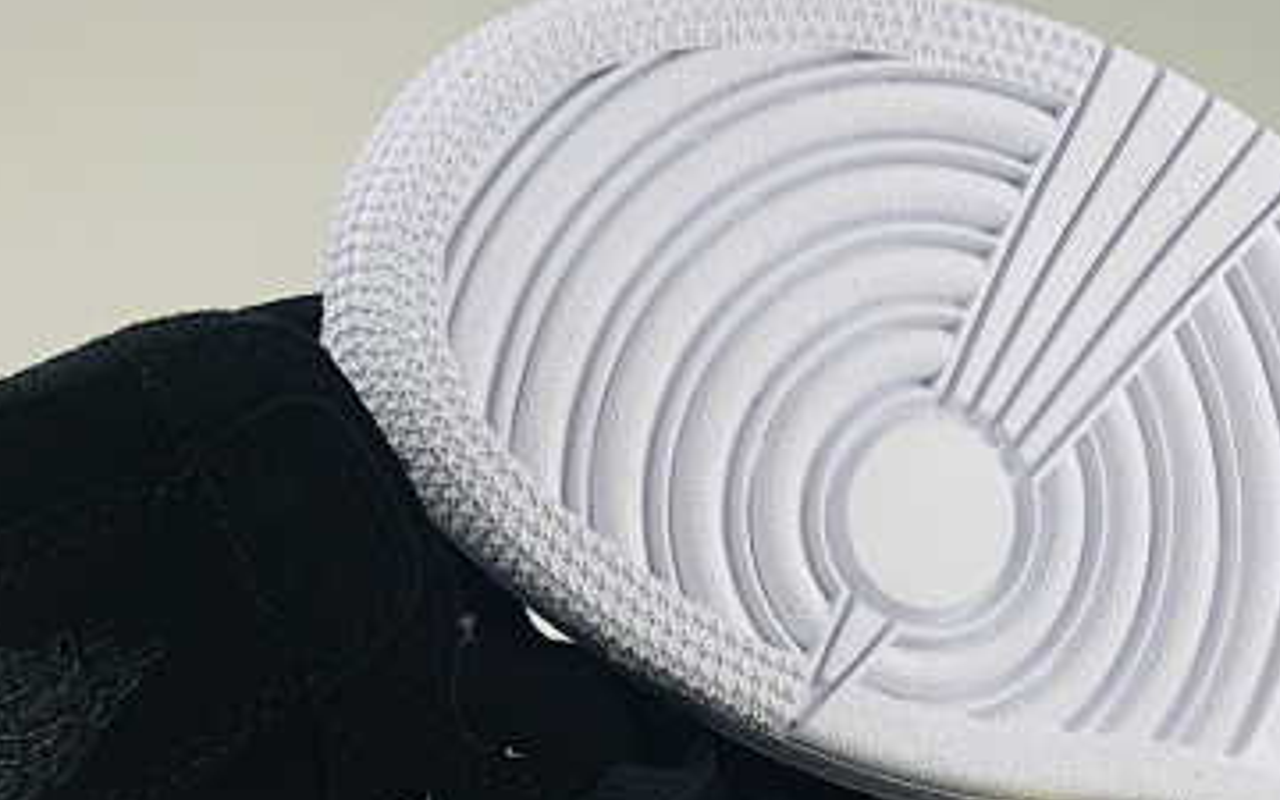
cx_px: 768
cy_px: 804
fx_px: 2302
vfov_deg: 19.2
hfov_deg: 31.0
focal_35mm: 66
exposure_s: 1/275
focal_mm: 3.99
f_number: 1.8
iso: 20
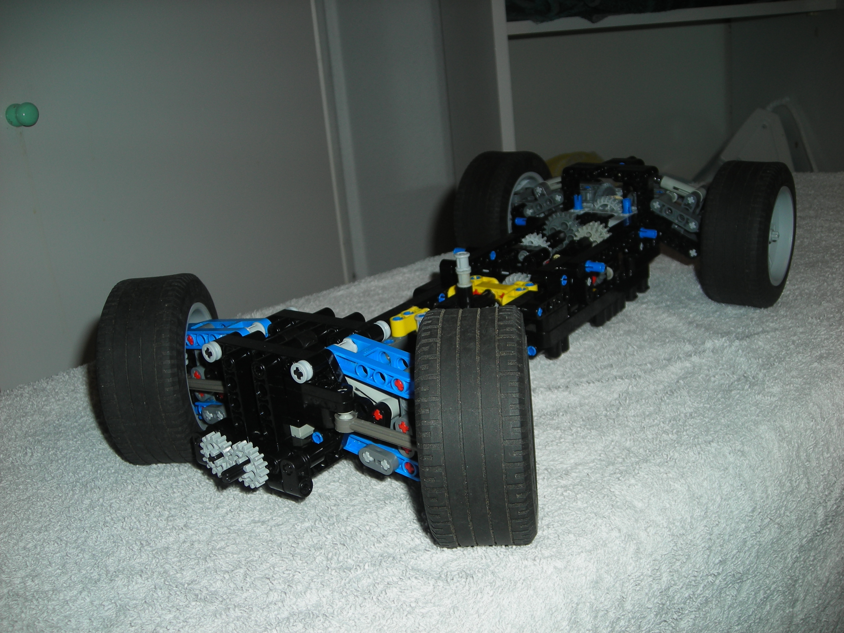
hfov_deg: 49.0
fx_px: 927
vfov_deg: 37.7
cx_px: 422
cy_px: 316
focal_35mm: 38
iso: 50
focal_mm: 6.3
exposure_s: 1/60
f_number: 3.2
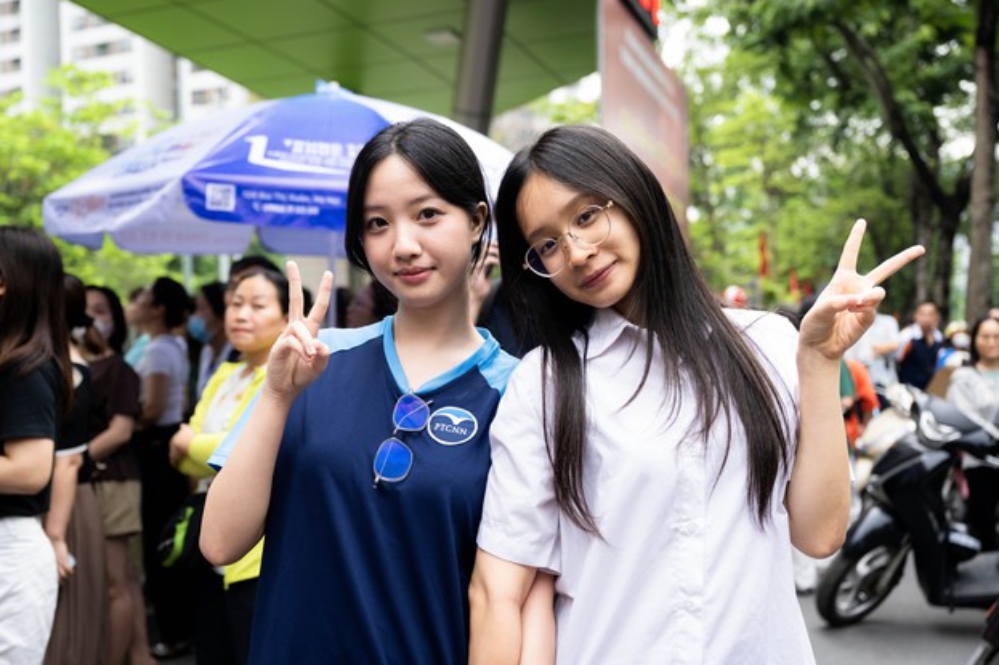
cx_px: 512
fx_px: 1026
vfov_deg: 35.9
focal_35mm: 37
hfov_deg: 51.9
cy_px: 339
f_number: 3.2
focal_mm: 36
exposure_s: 1/500
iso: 1250
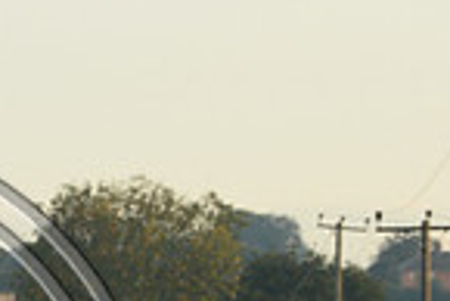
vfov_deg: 1.7
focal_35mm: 799
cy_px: 410
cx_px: -205
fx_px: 9997
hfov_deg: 2.6
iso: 2500
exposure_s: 1/800
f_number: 7.1
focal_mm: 200
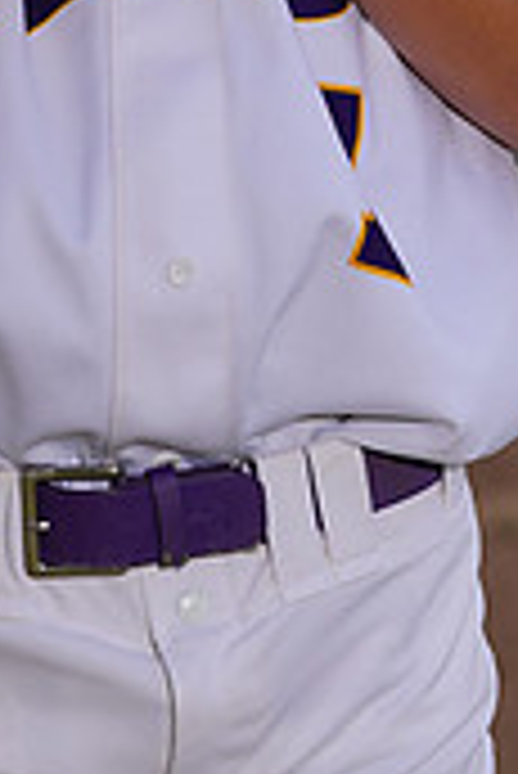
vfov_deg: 3.1
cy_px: -490
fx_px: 14495
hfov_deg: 2.0
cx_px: 331
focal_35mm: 673
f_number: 8
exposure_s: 1/250
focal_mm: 200
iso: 100
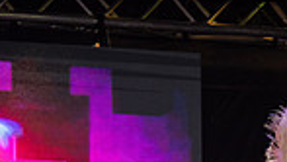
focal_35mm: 322
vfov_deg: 3.7
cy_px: 352
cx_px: 231
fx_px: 2453
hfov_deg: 6.7
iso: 1250
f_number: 2.8
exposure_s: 1/100
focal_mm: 70
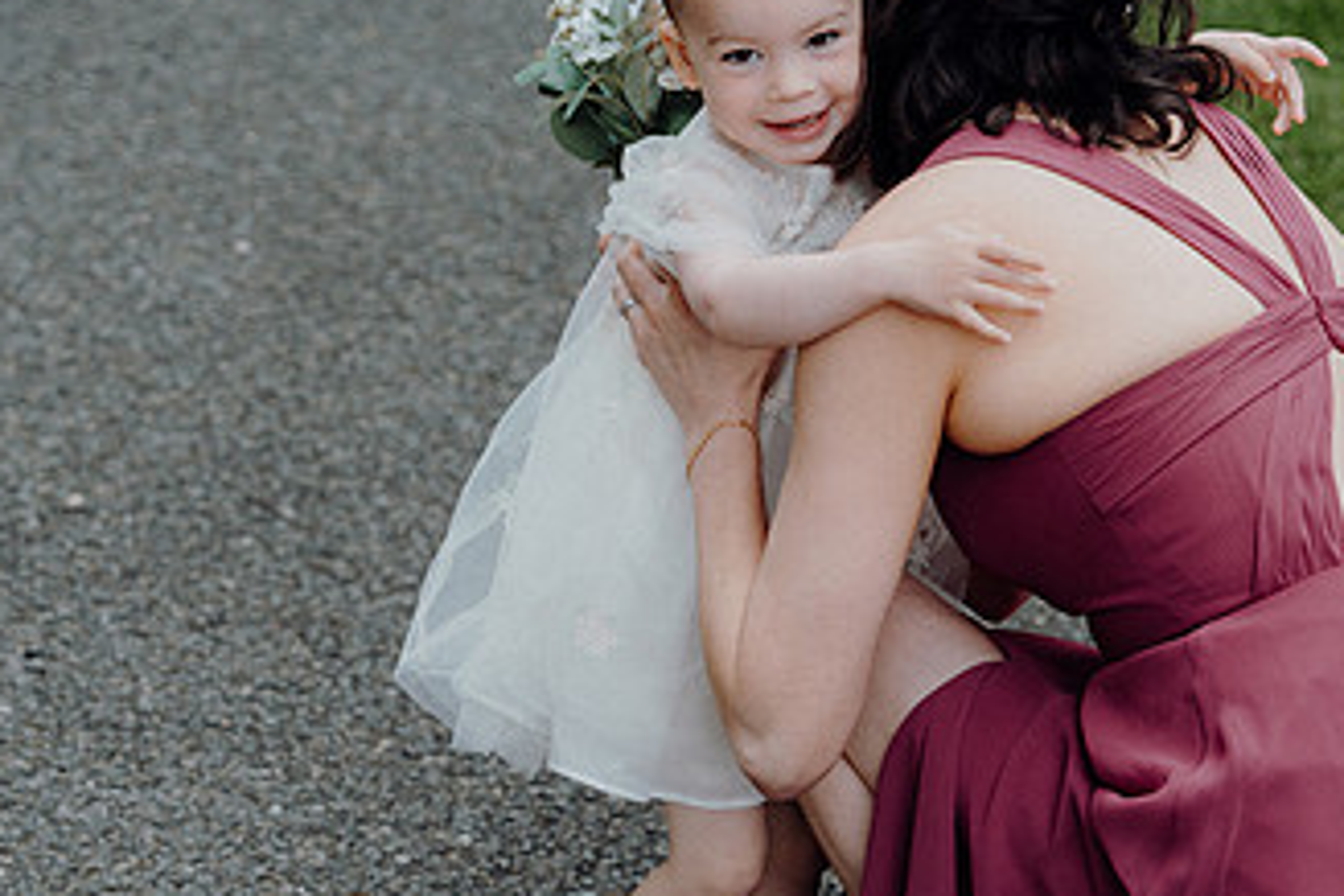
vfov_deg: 11.1
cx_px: 954
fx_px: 4629
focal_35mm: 124
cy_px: 372
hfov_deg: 16.5
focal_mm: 70
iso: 400
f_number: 3.5
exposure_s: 1/250
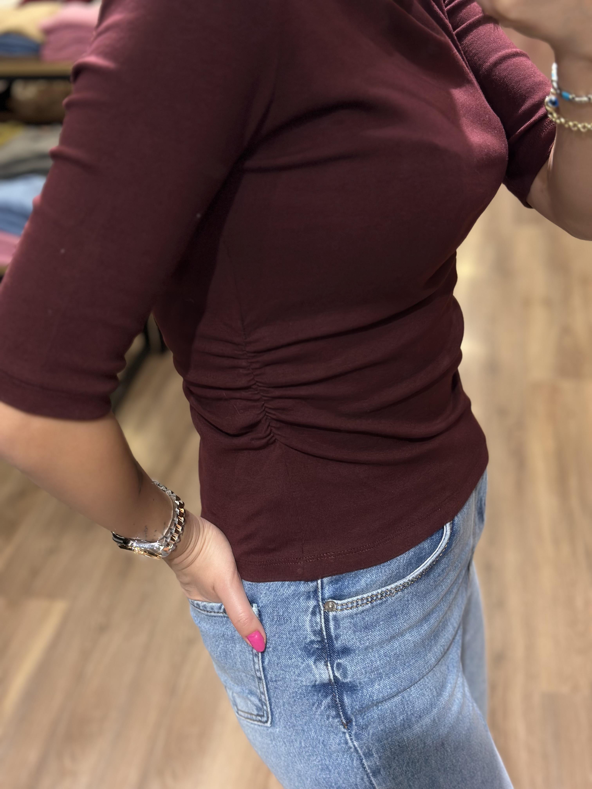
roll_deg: +2.7
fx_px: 1095
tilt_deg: -28.9
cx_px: 296
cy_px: 394
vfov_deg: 39.7
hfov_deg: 30.3
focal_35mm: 48
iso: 80
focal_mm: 6.86
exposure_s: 1/50
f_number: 1.78
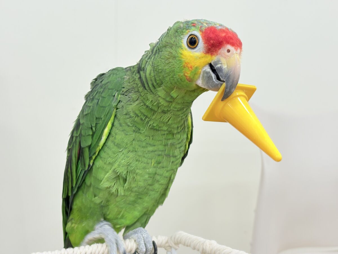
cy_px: 127
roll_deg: +0.2
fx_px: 508
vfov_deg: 28.0
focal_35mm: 52
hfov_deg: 36.8
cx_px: 169
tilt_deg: -0.1
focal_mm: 5.96
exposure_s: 1/100
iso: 80
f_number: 1.6
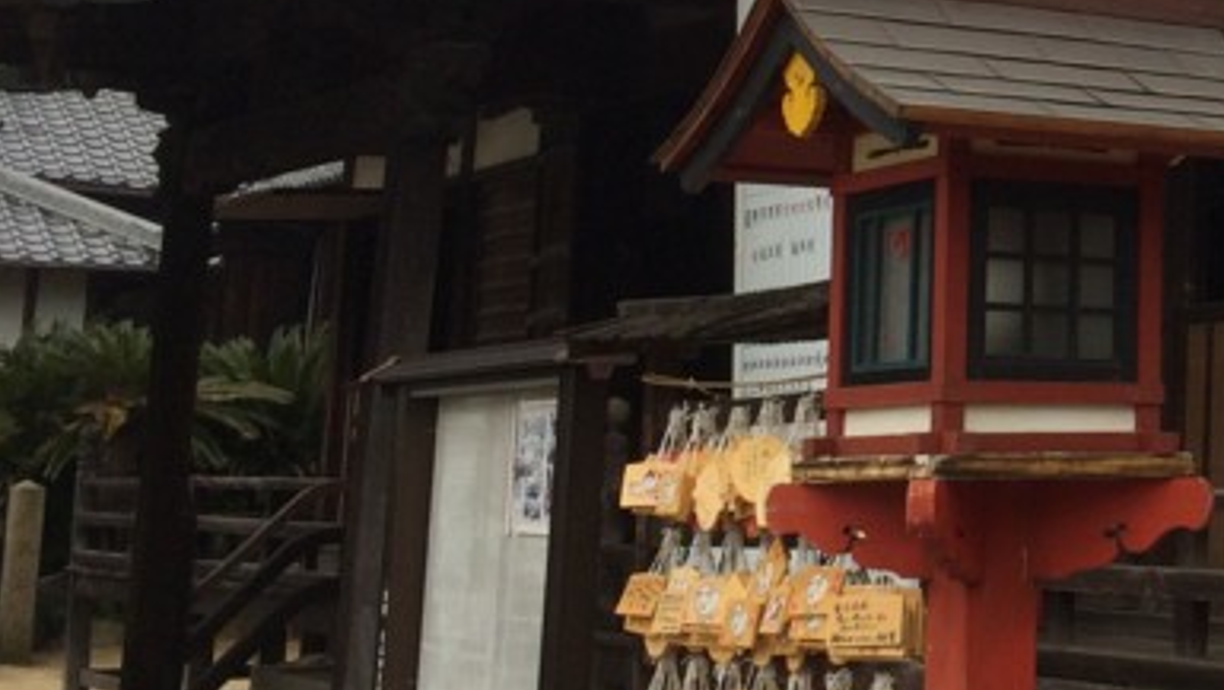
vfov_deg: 14.2
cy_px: -22
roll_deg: +0.6
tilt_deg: +10.0
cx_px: 1418
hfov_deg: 23.4
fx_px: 2728
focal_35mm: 84
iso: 32
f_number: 2.2
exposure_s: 1/1866
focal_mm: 4.15
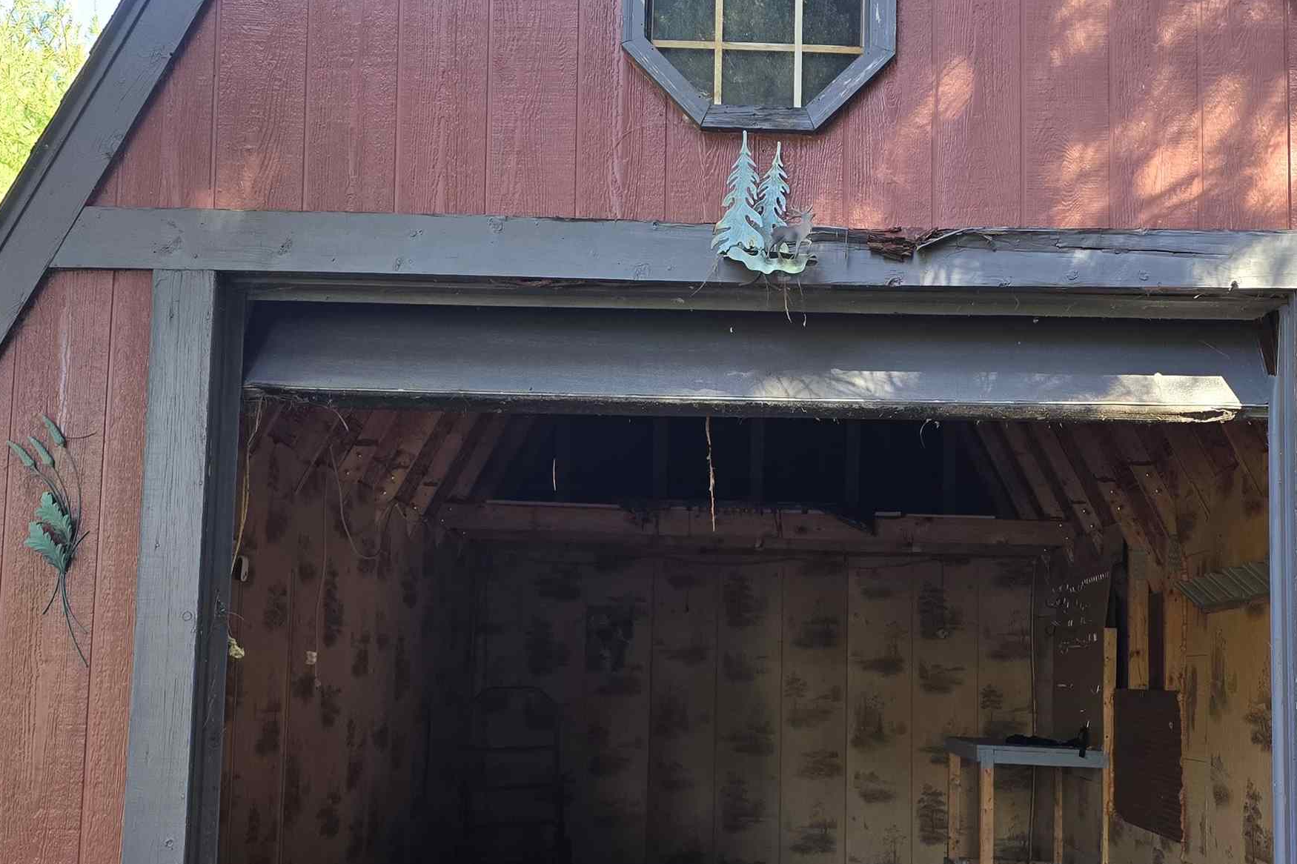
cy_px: 555
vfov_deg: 31.7
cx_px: 777
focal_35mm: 42
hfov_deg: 46.2
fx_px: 1513
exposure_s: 1/180
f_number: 1.7
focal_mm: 6.3
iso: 125
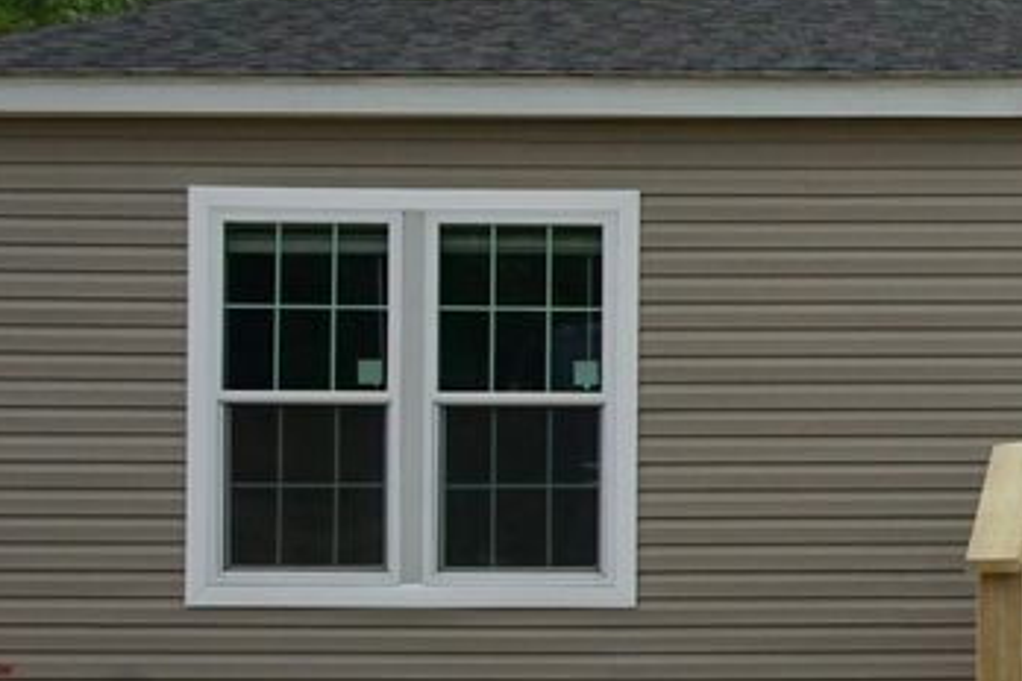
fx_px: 3917
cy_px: 294
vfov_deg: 9.9
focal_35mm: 138
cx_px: 1856
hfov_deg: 13.3
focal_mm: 32
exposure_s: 1/1000
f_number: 8
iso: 400
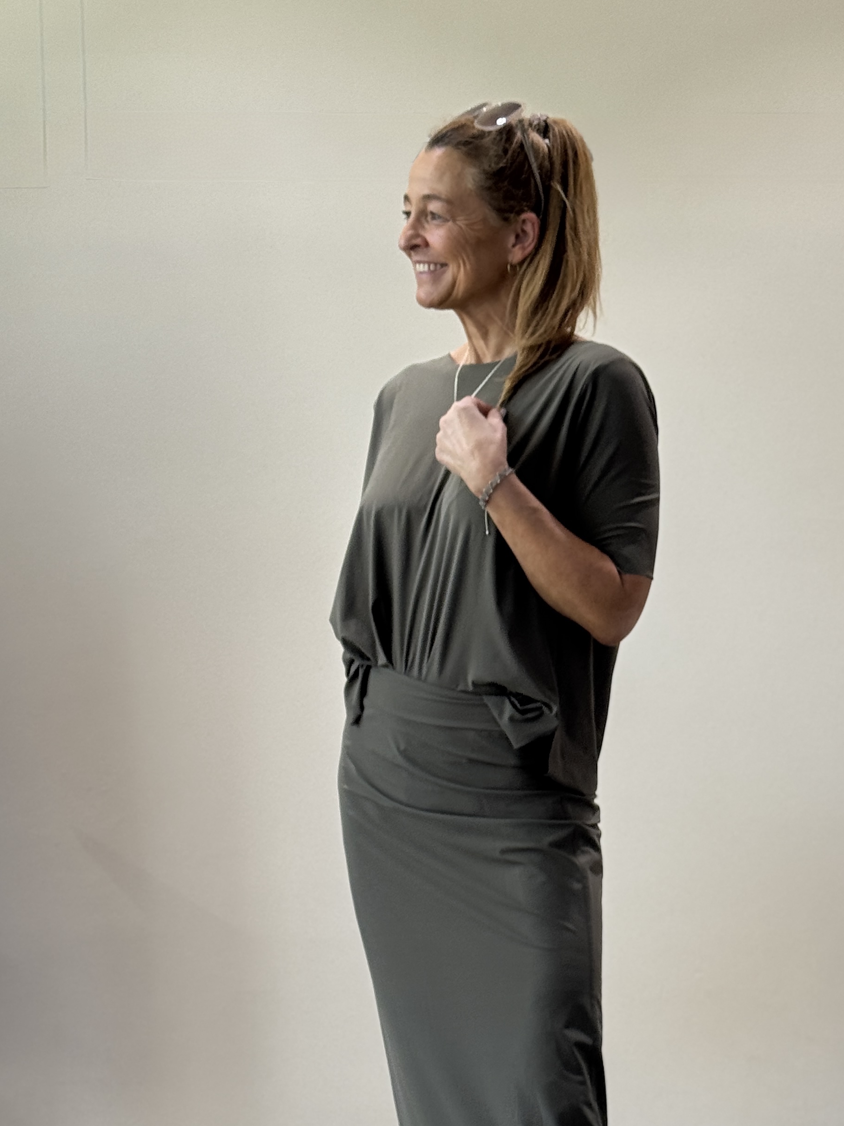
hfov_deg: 18.2
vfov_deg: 24.3
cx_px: 695
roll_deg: +0.7
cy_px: 766
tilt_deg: -6.6
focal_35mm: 80
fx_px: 2601
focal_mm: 6.76
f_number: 1.78
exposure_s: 1/134
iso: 50
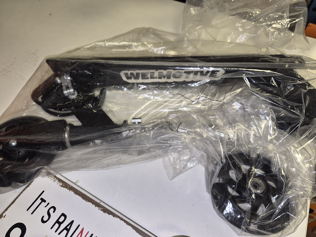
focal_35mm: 23
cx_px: 158
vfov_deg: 58.9
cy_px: 118
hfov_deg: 73.9
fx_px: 210
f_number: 1.8
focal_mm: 5.4
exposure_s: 1/33
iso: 100
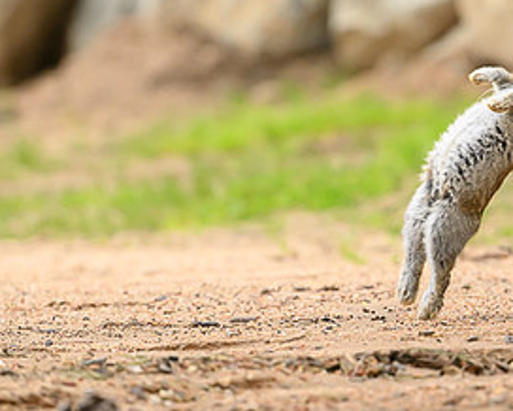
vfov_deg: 1.6
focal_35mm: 955
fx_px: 14510
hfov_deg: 2.0
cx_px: 590
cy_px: 104
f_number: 4
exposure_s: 1/2000
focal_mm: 400
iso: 1100
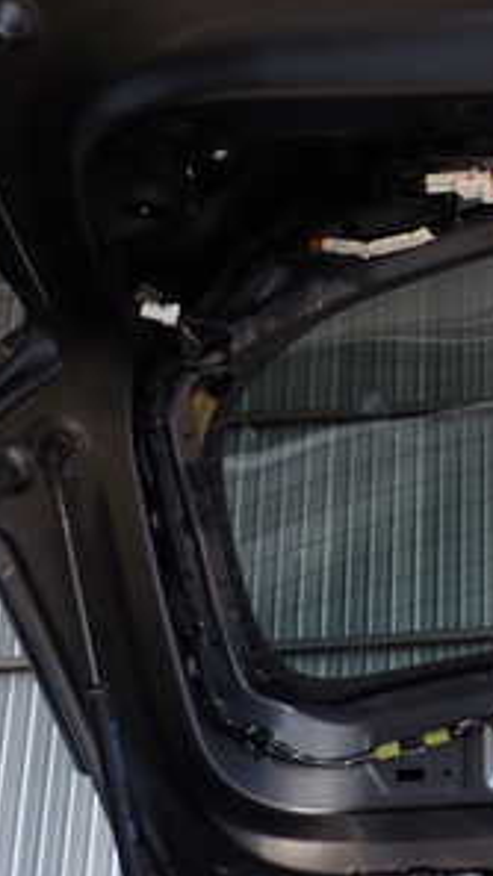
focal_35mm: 66
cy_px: 342
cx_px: 759
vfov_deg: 31.8
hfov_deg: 16.5
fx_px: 1534
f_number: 3.2
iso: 100
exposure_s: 1/160
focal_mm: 5.4
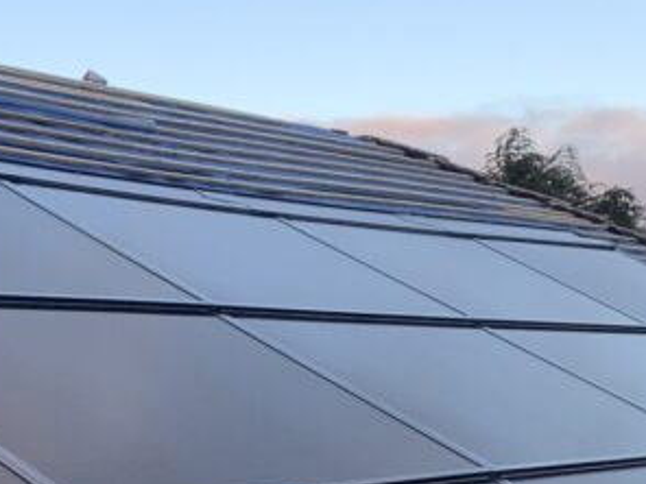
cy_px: 443
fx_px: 1680
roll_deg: +1.7
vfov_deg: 16.2
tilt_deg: -1.3
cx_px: 37
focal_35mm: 90
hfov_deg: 21.2
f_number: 1.8
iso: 25
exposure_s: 1/302
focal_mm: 4.25
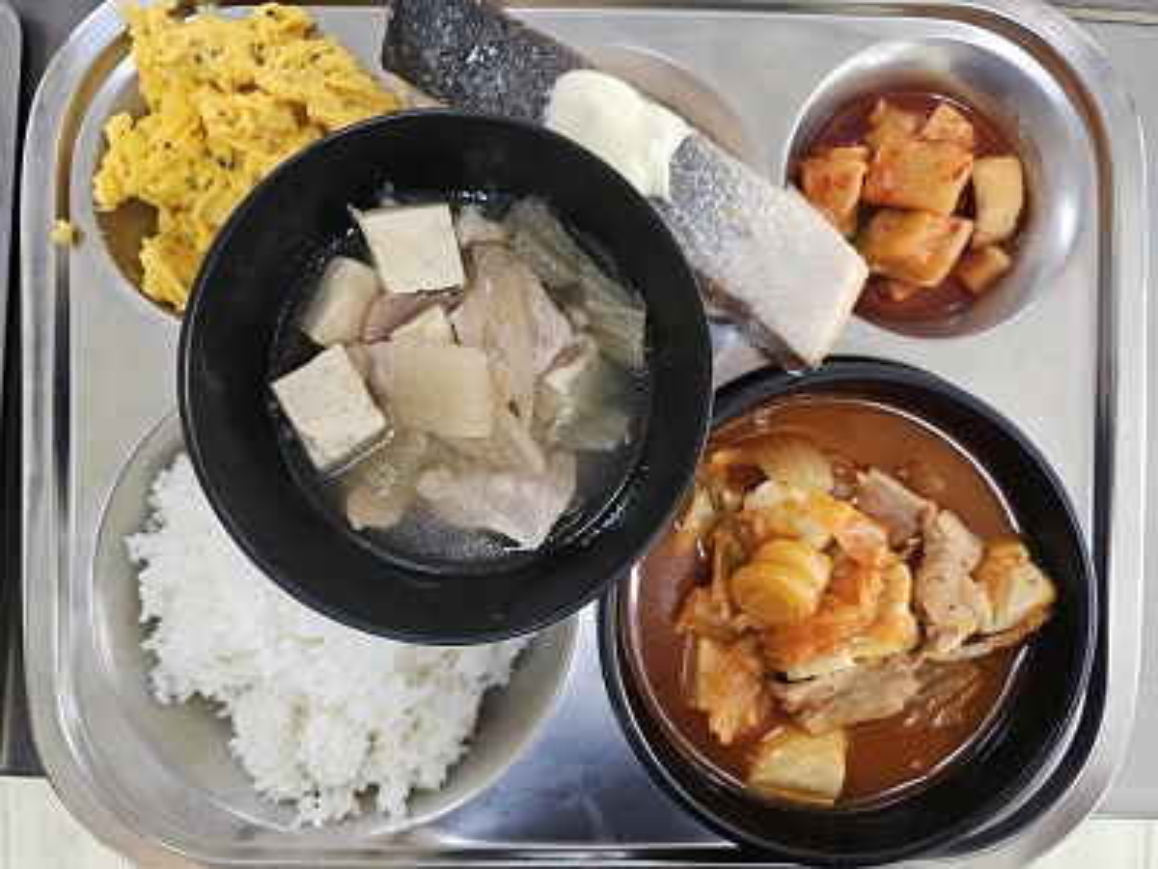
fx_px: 769
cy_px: 434
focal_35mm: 23
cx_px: 579
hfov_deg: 73.9
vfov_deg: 58.9
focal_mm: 6.3
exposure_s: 1/100
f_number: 1.7
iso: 400
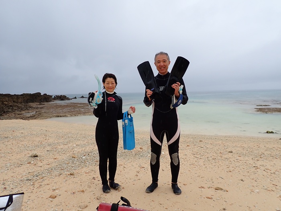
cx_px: 140
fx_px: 203
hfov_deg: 69.4
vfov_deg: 54.9
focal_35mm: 25
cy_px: 106
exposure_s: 1/400
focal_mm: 4.5
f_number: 2.8
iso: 100
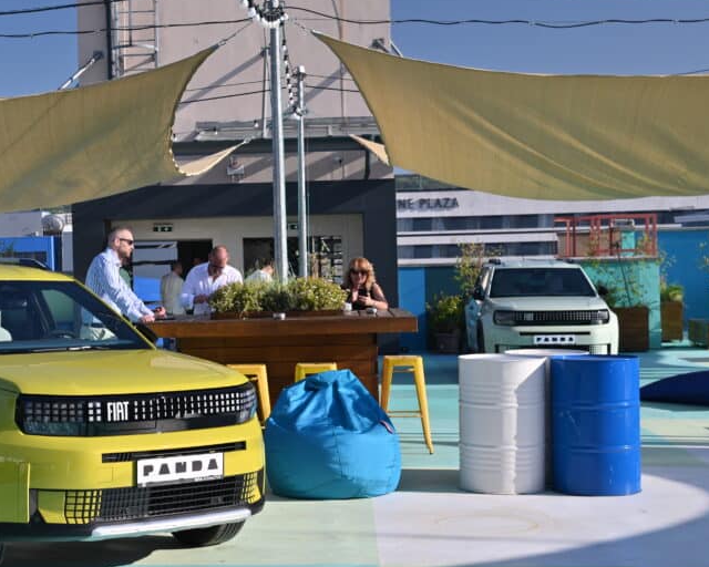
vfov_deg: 21.3
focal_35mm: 72
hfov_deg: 26.0
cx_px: 155
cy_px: 281
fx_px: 1511
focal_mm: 48
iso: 200
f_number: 6.3
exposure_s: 1/320
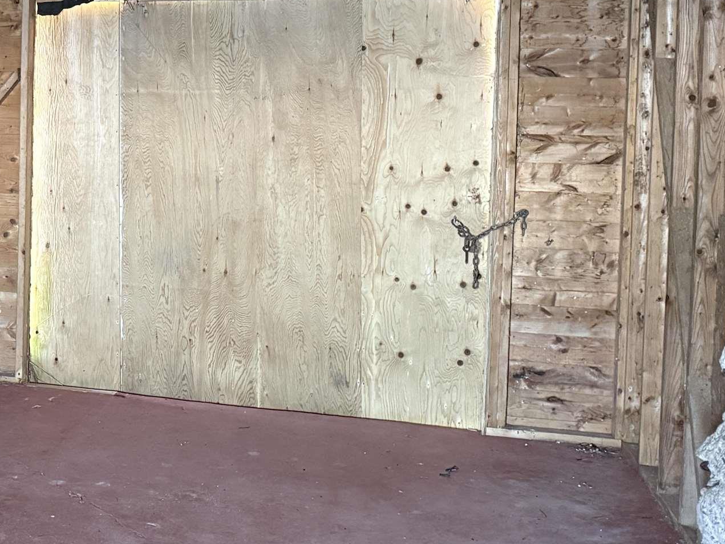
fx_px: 1215
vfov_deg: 24.9
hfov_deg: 30.2
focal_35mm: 58
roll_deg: -1.4
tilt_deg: -2.5
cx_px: -46
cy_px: 130
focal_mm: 6.76
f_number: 1.78
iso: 800
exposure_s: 1/44
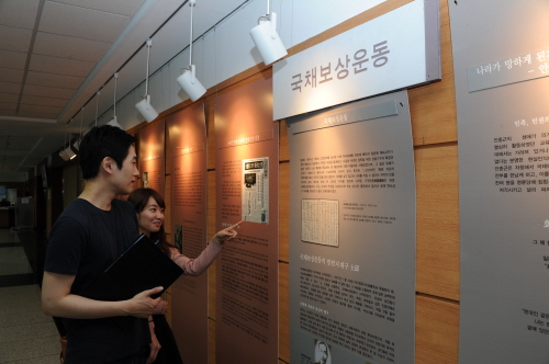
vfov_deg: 46.3
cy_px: 182
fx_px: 426
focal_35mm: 28
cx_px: 274
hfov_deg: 65.5
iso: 640
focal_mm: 28
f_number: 6.3
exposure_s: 1/60
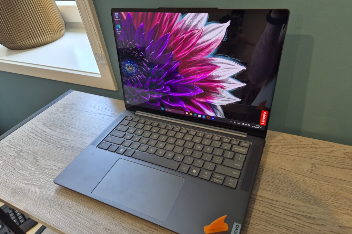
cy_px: 128
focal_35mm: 24
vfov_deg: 53.0
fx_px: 235
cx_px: 176
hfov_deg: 73.8
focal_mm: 5.4
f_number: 1.8
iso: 64
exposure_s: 1/100
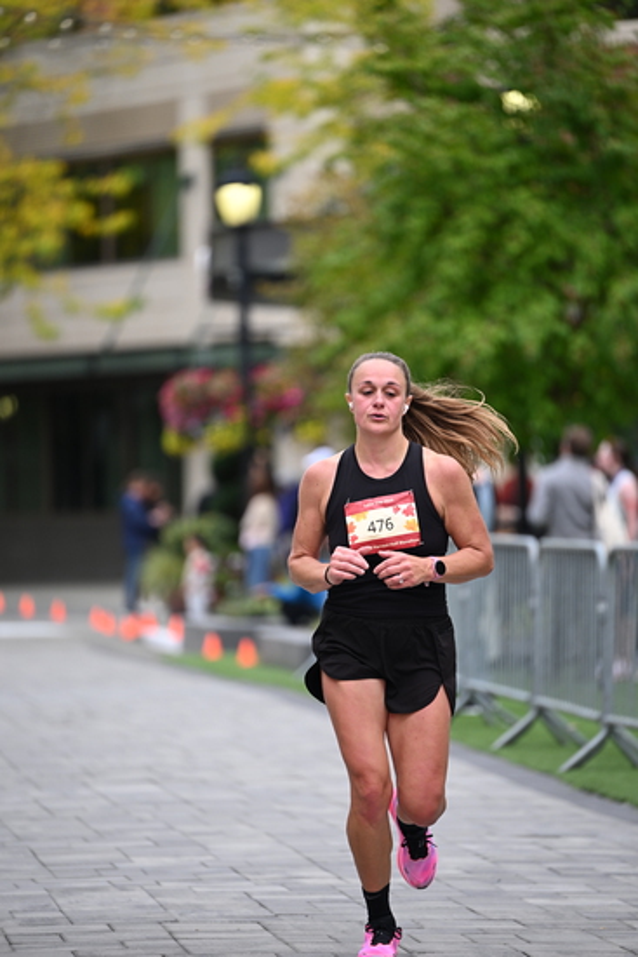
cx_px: 319
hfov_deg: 6.9
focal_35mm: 200
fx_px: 5313
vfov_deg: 10.3
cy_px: 478
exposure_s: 1/2000
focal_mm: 200
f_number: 2.8
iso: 640
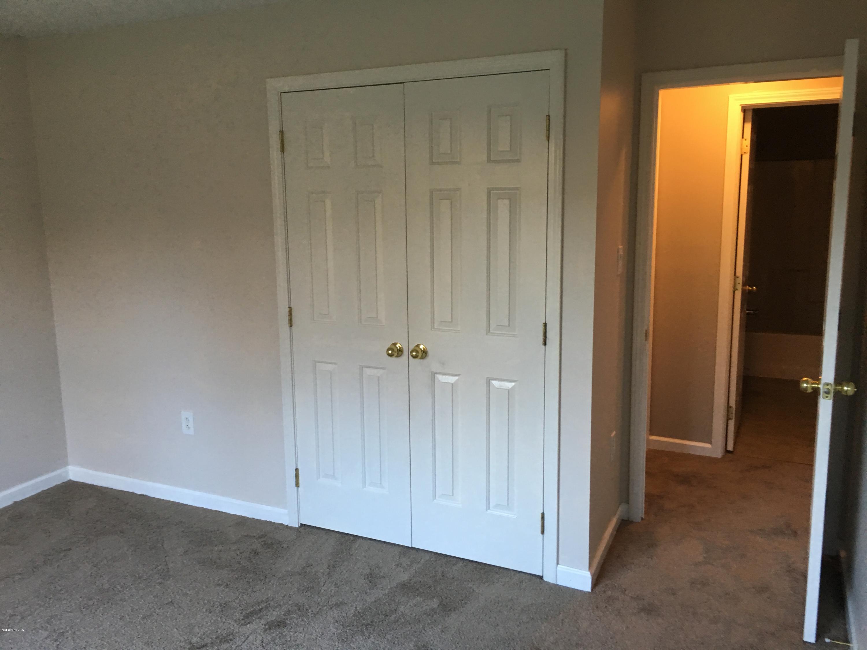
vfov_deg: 48.2
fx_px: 726
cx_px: 434
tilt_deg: -14.5
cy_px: 325
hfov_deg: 61.7
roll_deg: +2.4
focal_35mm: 29
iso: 40
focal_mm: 4.15
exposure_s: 1/15
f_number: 2.2
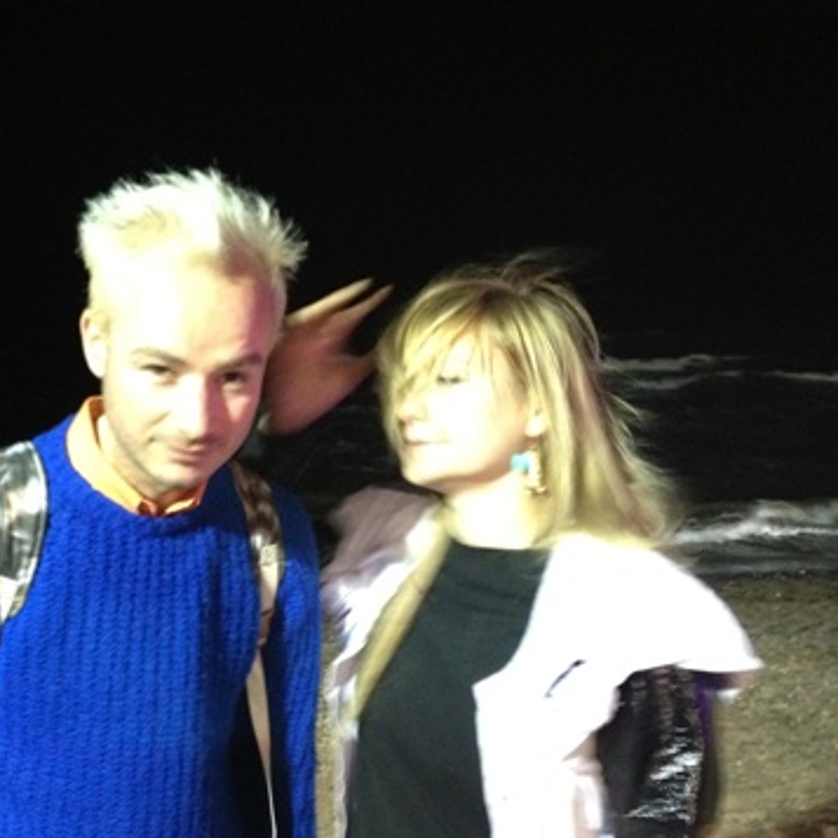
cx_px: 268
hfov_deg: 32.5
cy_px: 509
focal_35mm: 52
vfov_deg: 32.7
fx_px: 1424
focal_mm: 4.28
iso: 500
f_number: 2.4
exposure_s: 1/15
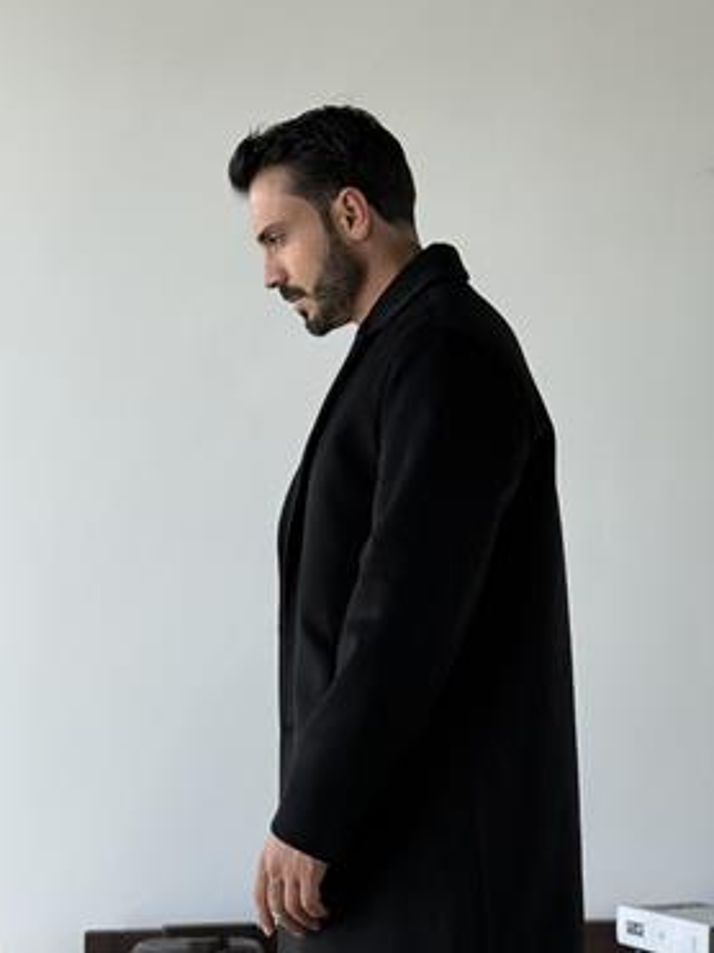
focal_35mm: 69
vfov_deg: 28.1
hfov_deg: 21.2
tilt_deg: +1.6
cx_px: 449
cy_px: 590
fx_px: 1899
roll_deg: +0.0
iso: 80
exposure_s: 1/319
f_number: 1.78
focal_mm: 6.76
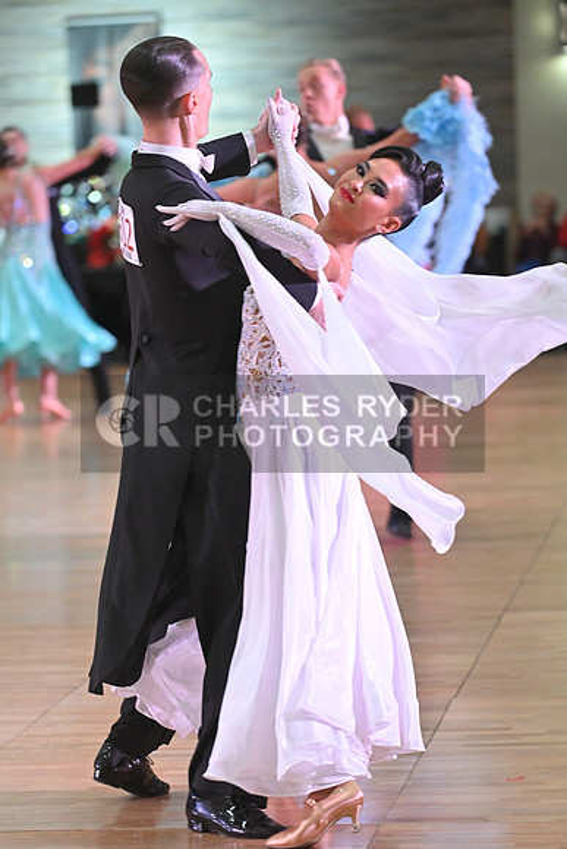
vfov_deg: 11.1
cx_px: 284
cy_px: 424
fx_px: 4368
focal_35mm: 185
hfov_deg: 7.4
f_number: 5
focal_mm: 185
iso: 3200
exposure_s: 1/400
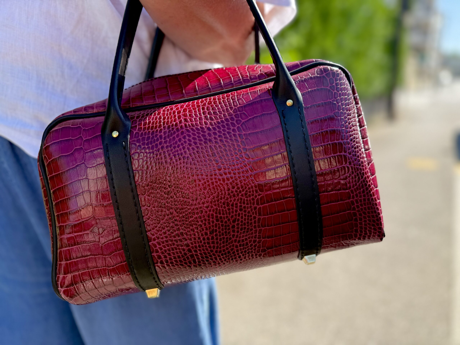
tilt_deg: -16.2
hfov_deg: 71.6
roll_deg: +3.5
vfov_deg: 56.8
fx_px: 319
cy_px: 172
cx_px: 230
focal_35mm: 24
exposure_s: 1/1075
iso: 80
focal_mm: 6.76
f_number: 1.78
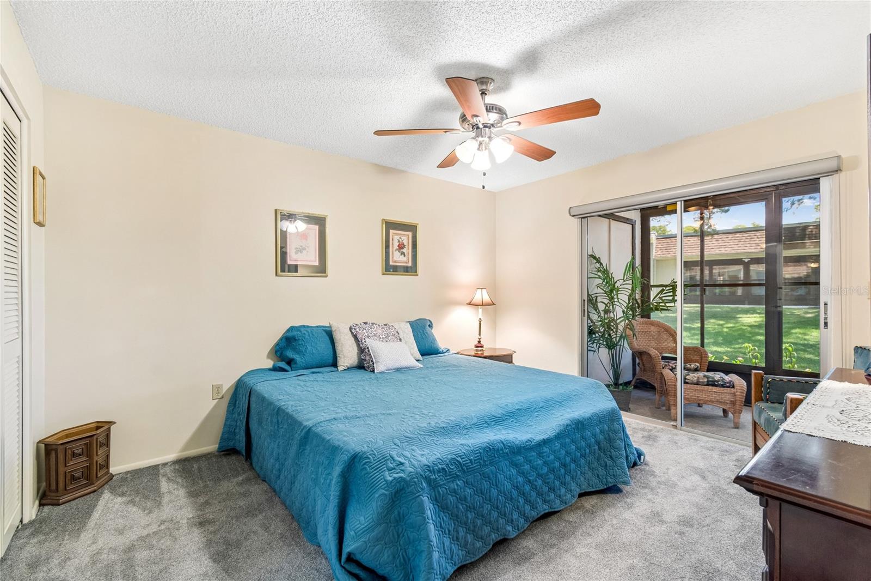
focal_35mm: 15
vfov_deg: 77.3
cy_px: 290
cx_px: 436
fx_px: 363
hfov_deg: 100.4
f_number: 7.1
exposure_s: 1/4
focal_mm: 10
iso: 100
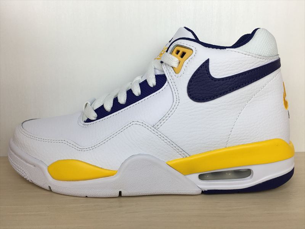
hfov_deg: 61.7
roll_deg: +0.7
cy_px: 114
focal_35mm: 29
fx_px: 256
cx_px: 152
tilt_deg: -8.6
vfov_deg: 48.2
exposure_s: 1/169
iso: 25
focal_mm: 4.15
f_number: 2.2
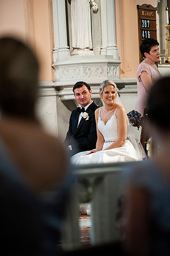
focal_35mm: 186
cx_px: 87
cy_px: 123
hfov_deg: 7.4
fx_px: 1321
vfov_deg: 11.1
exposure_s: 1/100
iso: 1600
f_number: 2.8
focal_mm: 175
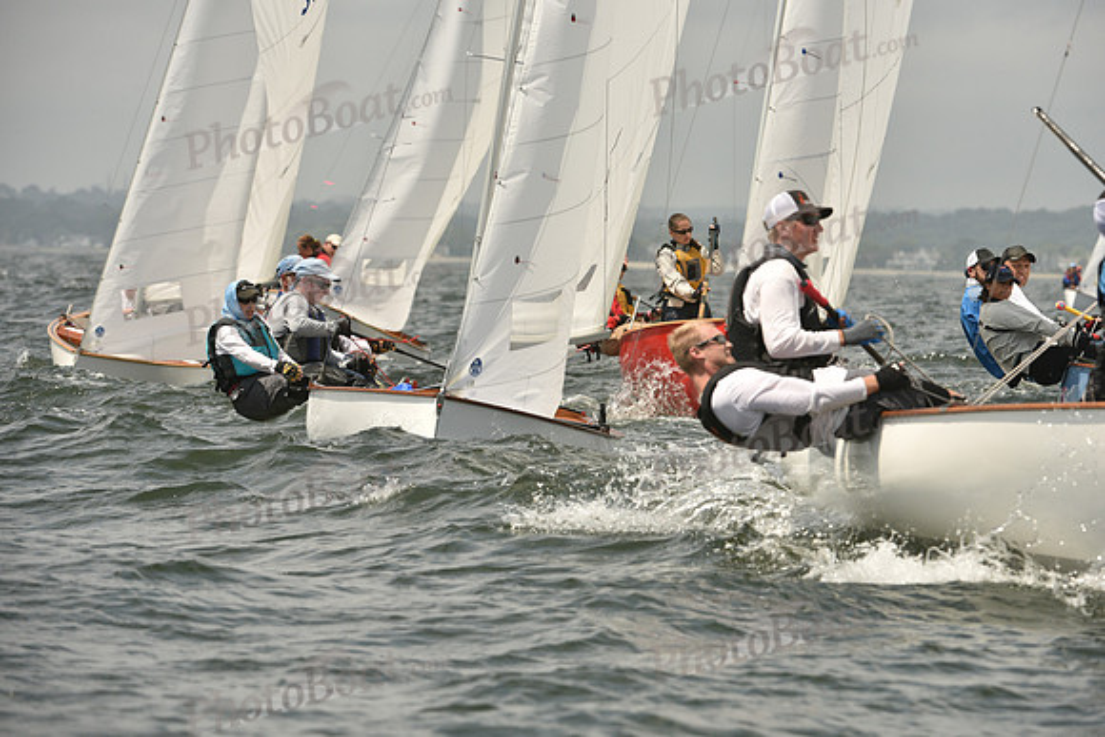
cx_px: 552
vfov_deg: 5.1
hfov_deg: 7.6
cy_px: 368
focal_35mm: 270
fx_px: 8289
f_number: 8
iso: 320
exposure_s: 1/1250
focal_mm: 270
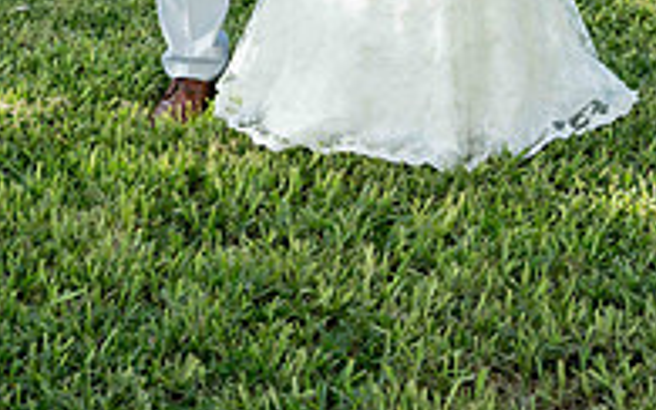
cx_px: 316
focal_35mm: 108
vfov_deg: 11.3
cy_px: -326
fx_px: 1931
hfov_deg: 19.3
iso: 500
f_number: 4
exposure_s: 1/500
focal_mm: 46
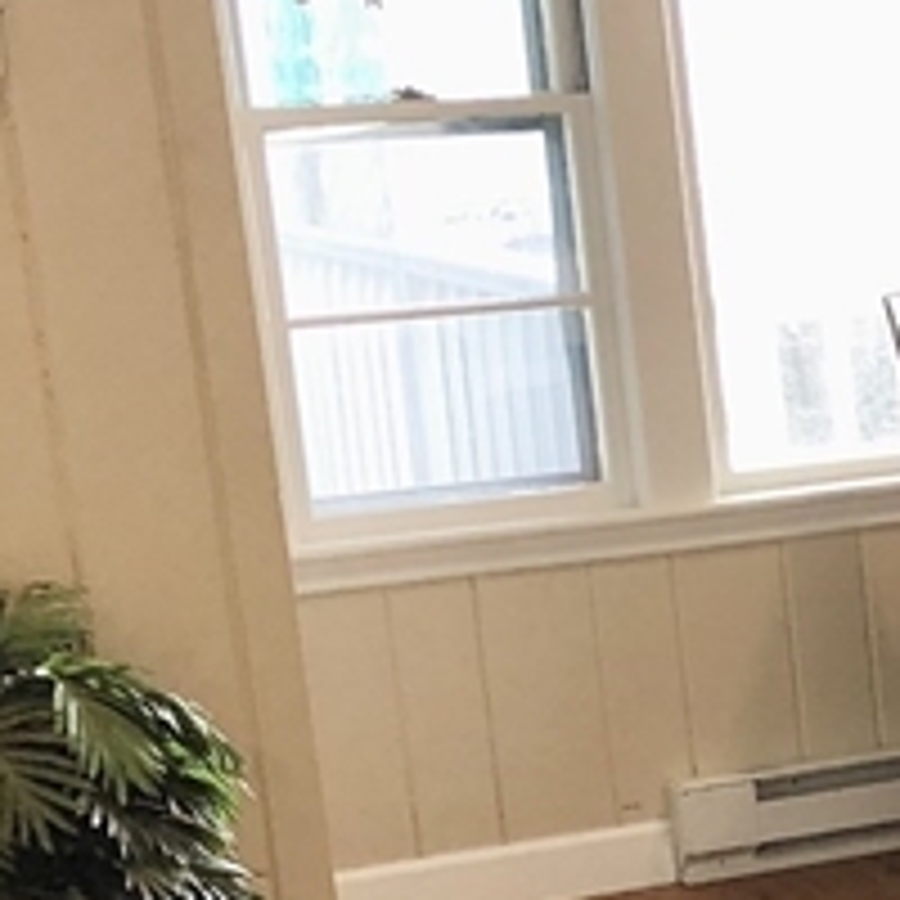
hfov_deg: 11.7
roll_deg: +2.3
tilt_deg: -15.1
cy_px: 770
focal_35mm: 127
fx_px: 3736
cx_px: 2034
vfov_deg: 13.6
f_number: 1.8
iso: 25
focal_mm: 4
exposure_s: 1/30
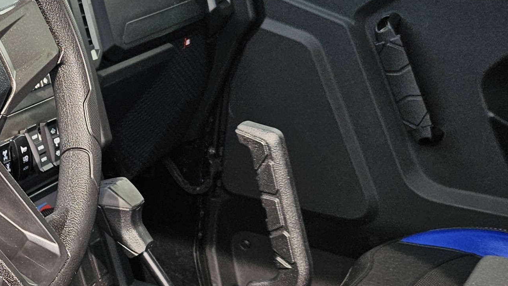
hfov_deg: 25.4
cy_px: 123
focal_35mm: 78
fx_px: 1051
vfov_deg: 15.5
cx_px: -36
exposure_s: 1/719
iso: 40
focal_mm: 5.4
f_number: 1.8
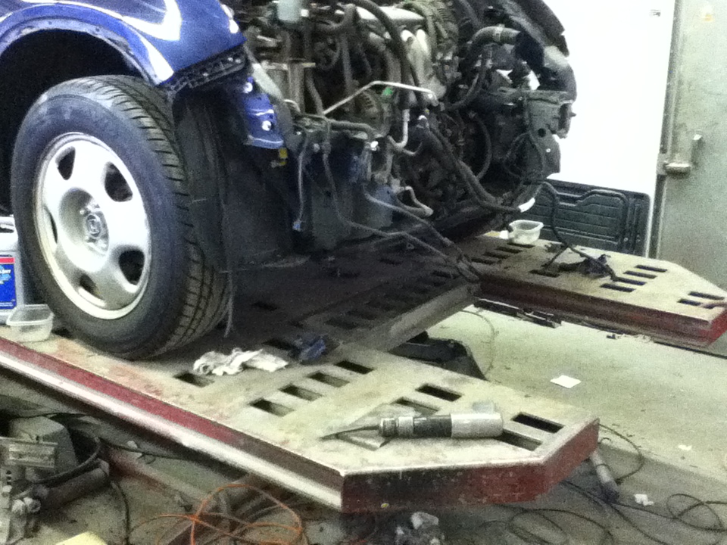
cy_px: 272
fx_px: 672
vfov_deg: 44.2
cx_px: 364
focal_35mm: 32
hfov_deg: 56.8
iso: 640
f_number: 2.4
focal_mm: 3.85
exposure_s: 1/24
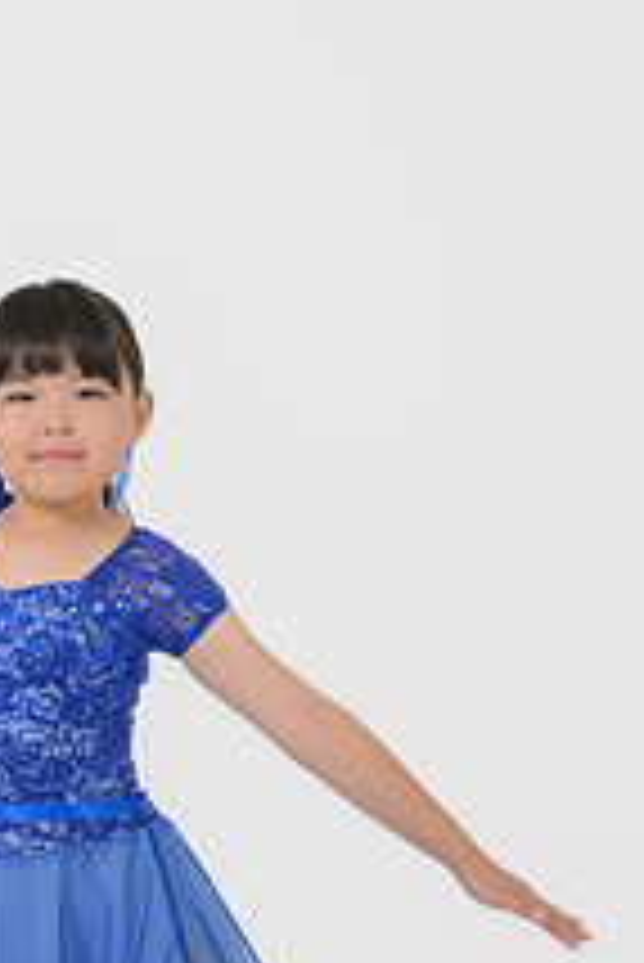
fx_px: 3938
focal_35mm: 147
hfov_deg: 9.3
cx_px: 144
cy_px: 837
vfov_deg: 13.8
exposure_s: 1/200
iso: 100
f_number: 7.1
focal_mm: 70
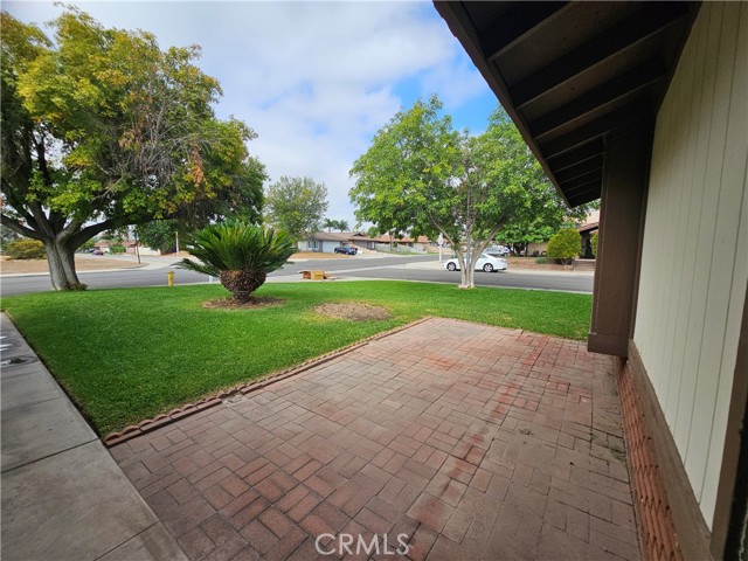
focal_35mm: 13
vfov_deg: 89.9
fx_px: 281
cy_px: 280
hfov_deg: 106.2
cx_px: 374
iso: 50
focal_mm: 2.2
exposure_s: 1/1186
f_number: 2.2
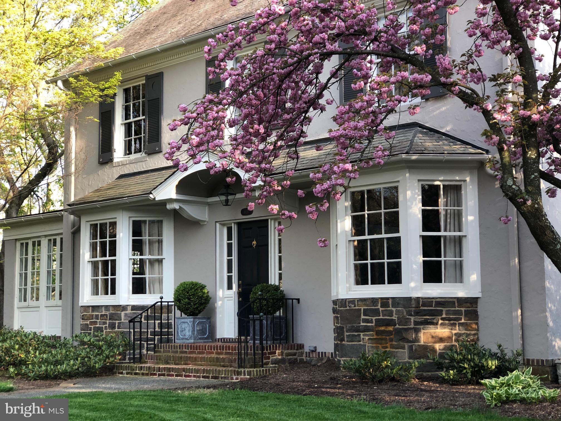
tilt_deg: +5.8
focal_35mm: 57
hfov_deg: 33.8
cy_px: 210
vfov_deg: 25.7
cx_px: 280
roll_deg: +0.5
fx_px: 924
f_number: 2.8
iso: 25
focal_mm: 6.6
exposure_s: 1/60
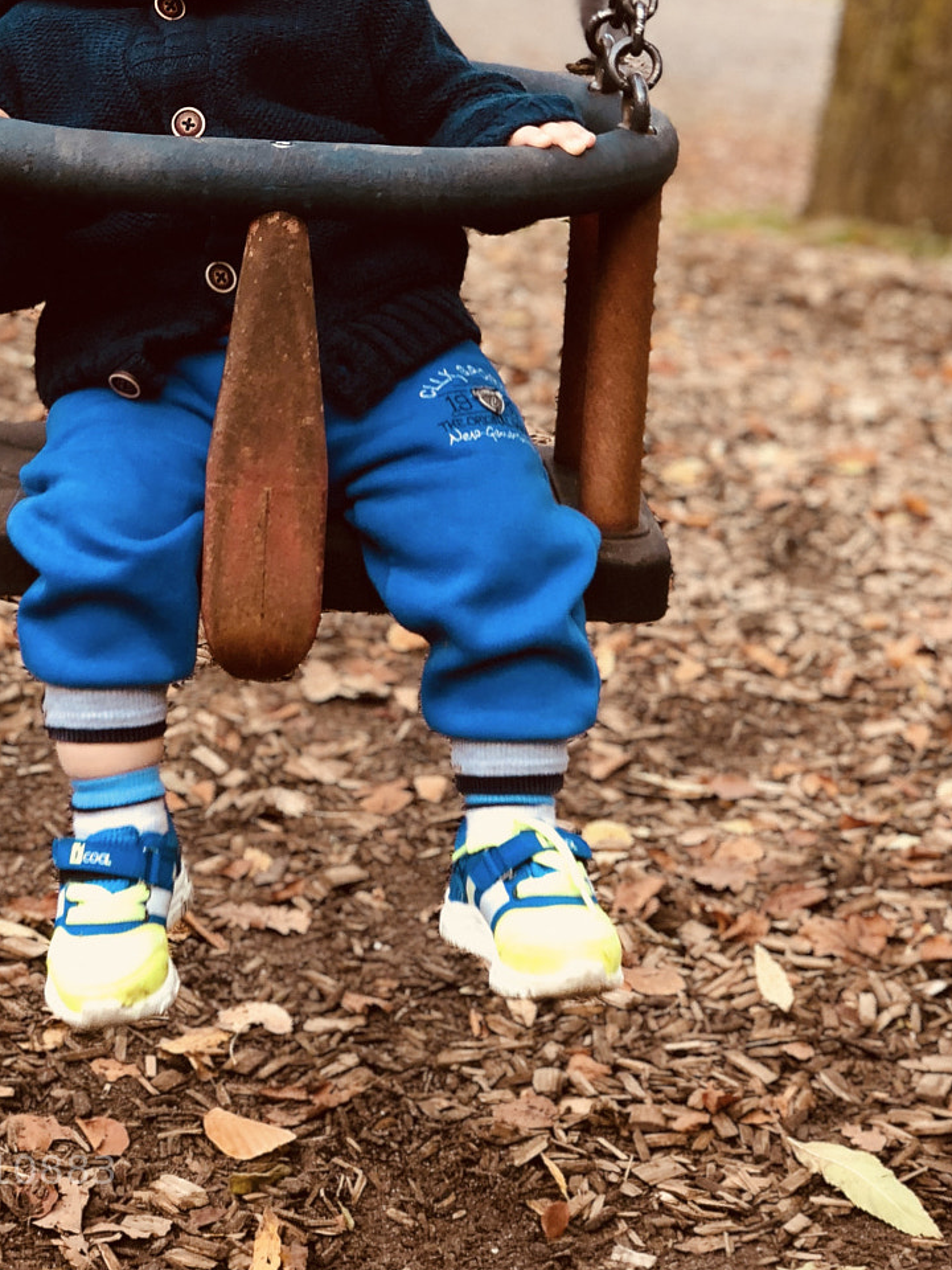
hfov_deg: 15.5
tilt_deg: -9.4
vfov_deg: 20.4
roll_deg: -1.9
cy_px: 216
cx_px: 217
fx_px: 3484
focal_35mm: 95
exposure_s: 1/100
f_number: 2.8
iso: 80
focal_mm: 6.6
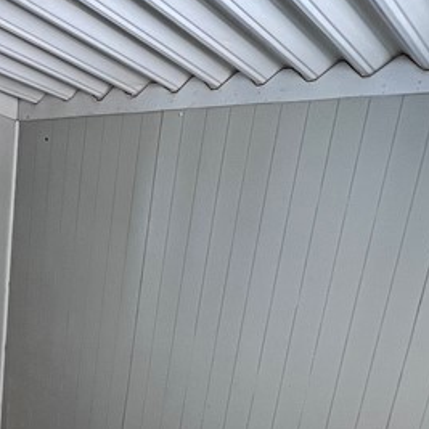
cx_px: -27
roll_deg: -2.1
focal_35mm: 44
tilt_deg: -19.2
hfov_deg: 34.0
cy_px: 439
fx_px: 617
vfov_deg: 34.5
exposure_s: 1/120
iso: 200
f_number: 1.8
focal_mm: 1.57
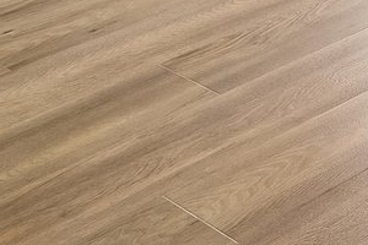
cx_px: 822
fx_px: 1186
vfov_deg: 9.0
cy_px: -546
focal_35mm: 116
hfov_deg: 13.8
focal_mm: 17
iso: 400
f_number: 9
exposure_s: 1/20
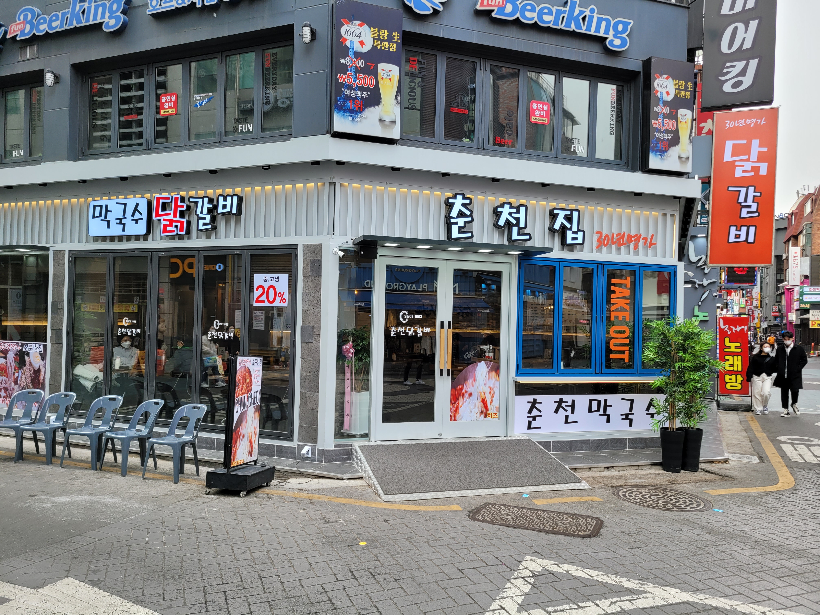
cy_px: 308
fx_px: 616
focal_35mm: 26
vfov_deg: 53.1
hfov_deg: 67.3
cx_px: 410
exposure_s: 1/488
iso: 40
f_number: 1.8
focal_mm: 5.4
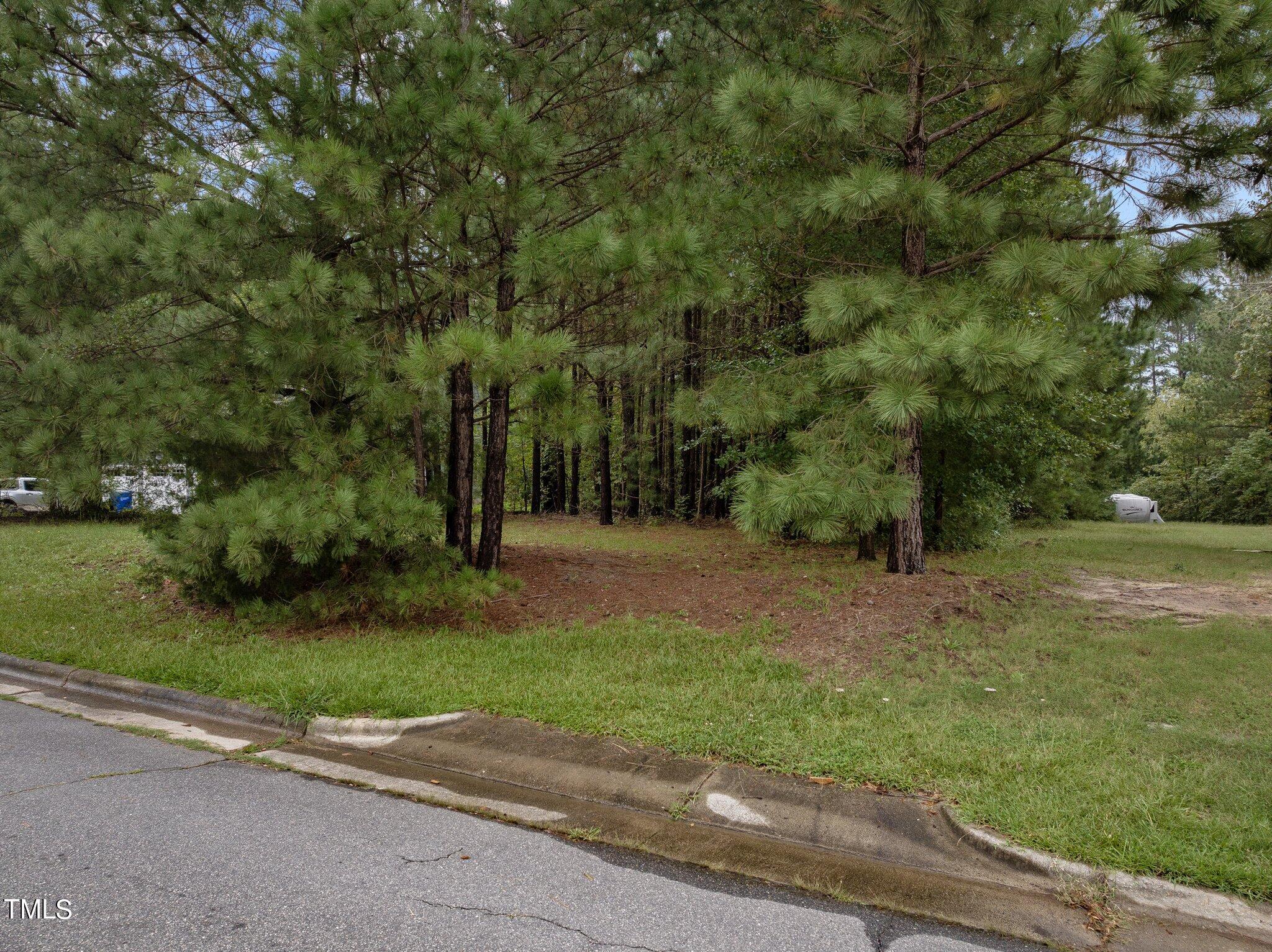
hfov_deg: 71.6
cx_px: 636
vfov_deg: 56.8
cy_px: 476
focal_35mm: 24
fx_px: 881
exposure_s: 1/15
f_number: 2.8
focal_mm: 12.29
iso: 280
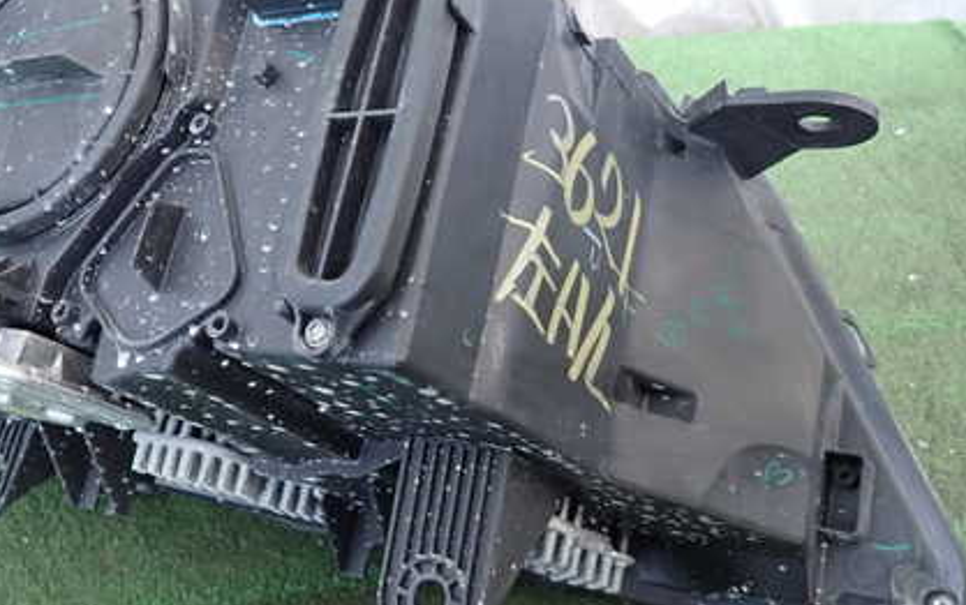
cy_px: 275
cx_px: 349
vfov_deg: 33.6
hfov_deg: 50.9
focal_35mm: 38
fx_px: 1001
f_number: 2
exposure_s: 1/30
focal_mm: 4.5
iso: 200
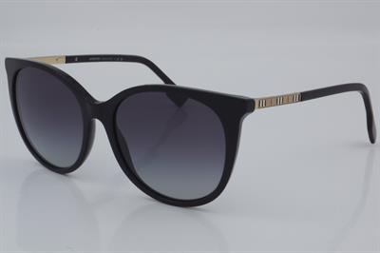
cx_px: 190
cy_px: 126
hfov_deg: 27.0
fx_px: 791
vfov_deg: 18.2
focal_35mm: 75
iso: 100
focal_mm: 50
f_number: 32
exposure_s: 1/4
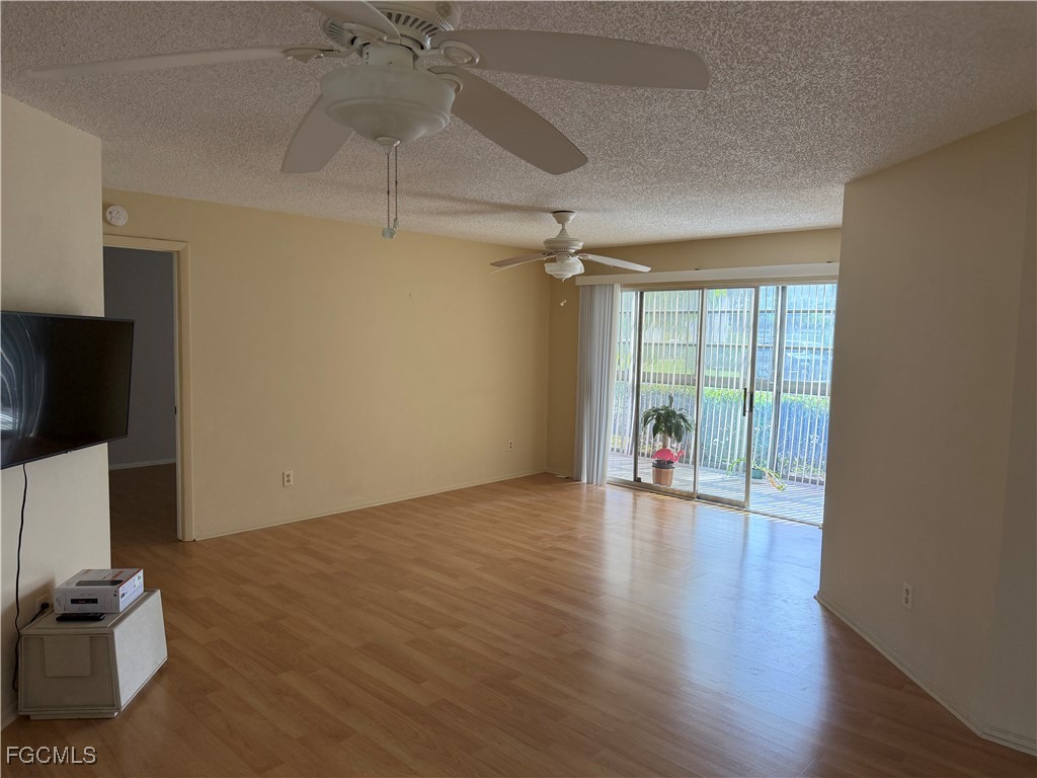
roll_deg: -1.4
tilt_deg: -5.0
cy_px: 389
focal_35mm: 24
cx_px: 518
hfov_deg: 71.6
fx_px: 719
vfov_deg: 56.8
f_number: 1.78
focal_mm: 6.76
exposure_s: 1/127
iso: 160
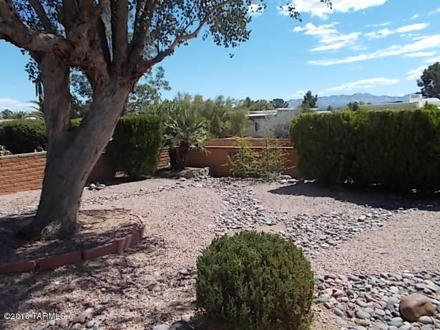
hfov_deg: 67.3
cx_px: 220
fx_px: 330
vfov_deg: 53.1
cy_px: 165
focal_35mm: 26
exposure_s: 1/125
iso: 80
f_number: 8
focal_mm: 4.6
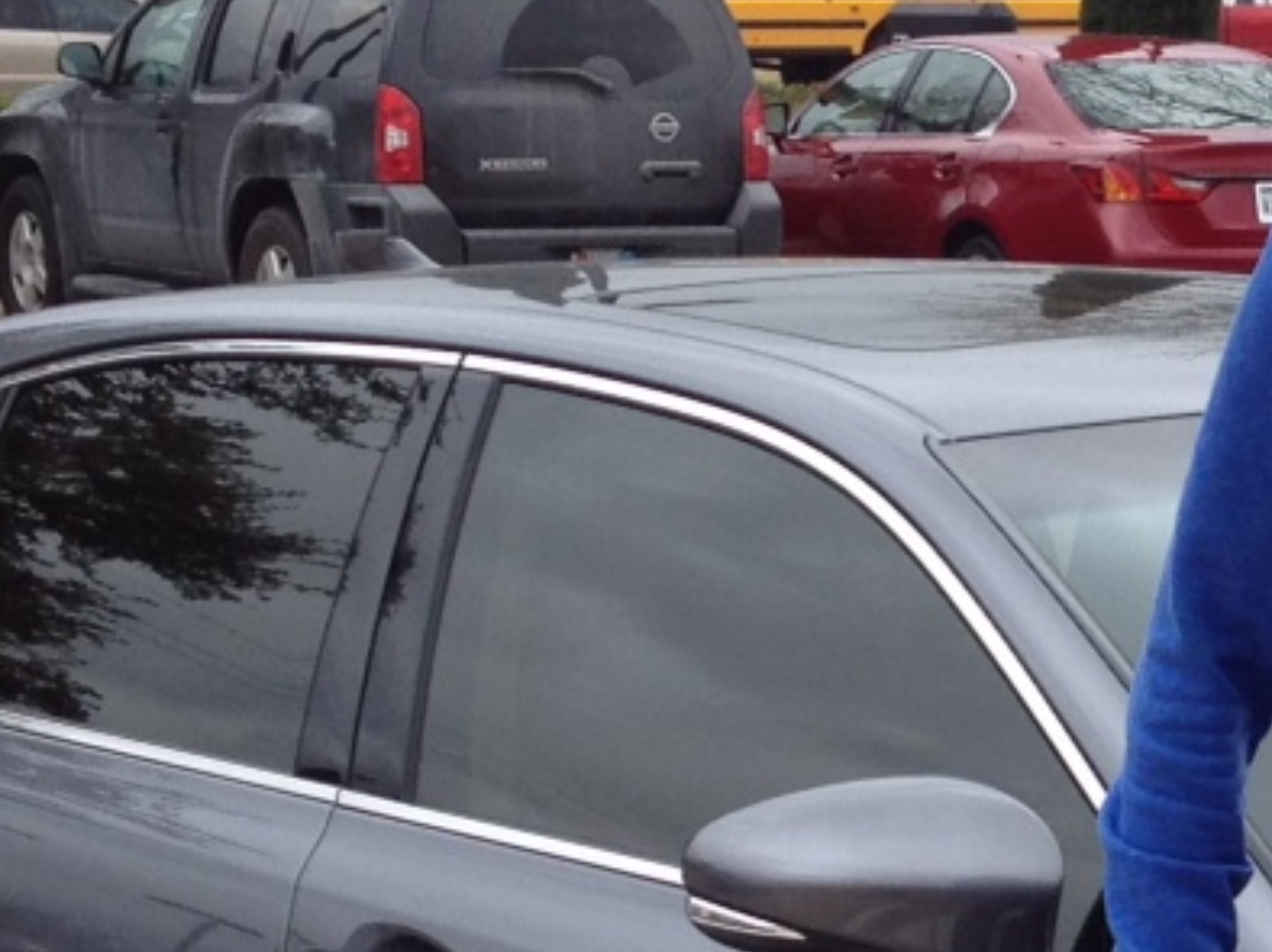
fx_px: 5325
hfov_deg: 13.3
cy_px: 742
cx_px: 1537
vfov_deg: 10.2
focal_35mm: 145
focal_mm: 4.28
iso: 64
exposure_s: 1/642
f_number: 2.4
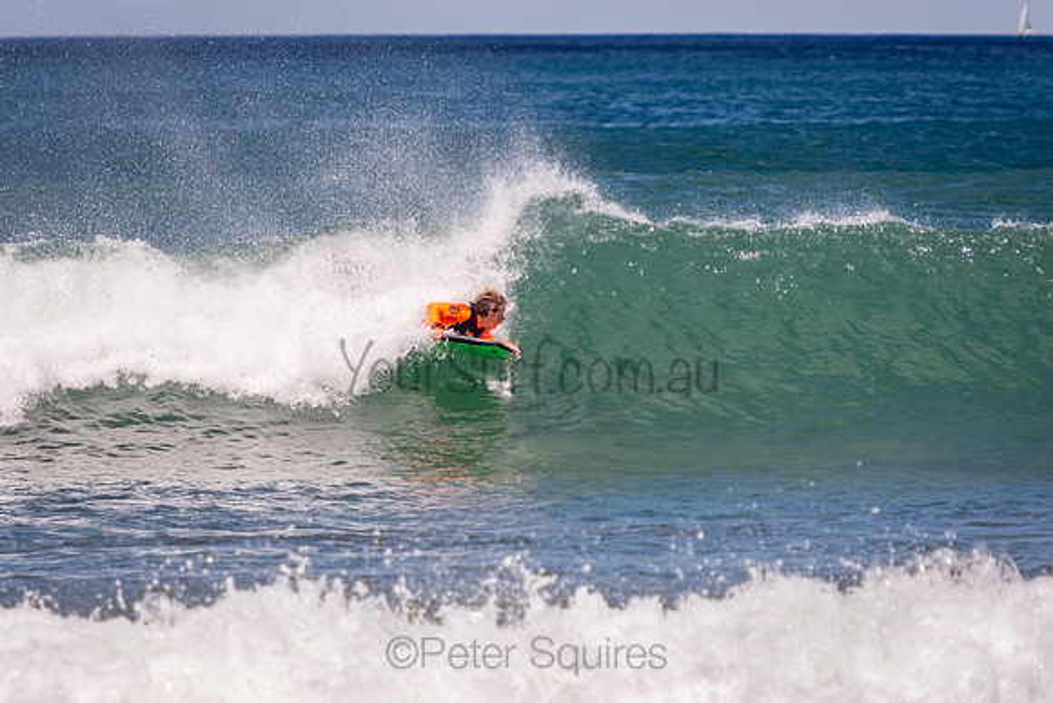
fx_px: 12309
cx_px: 526
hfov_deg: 4.9
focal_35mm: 421
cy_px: 352
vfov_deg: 3.3
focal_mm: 270
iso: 180
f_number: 5.6
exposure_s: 1/1250
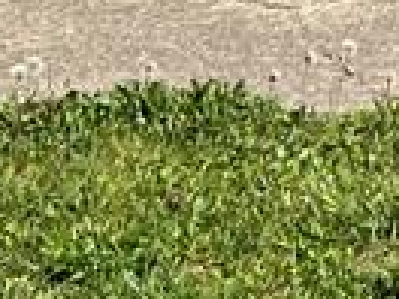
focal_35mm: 201
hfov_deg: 9.0
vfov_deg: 6.6
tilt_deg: +0.5
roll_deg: -0.6
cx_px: 934
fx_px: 2317
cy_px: -646
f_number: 1.5
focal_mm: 5.7
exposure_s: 1/3968
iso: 50
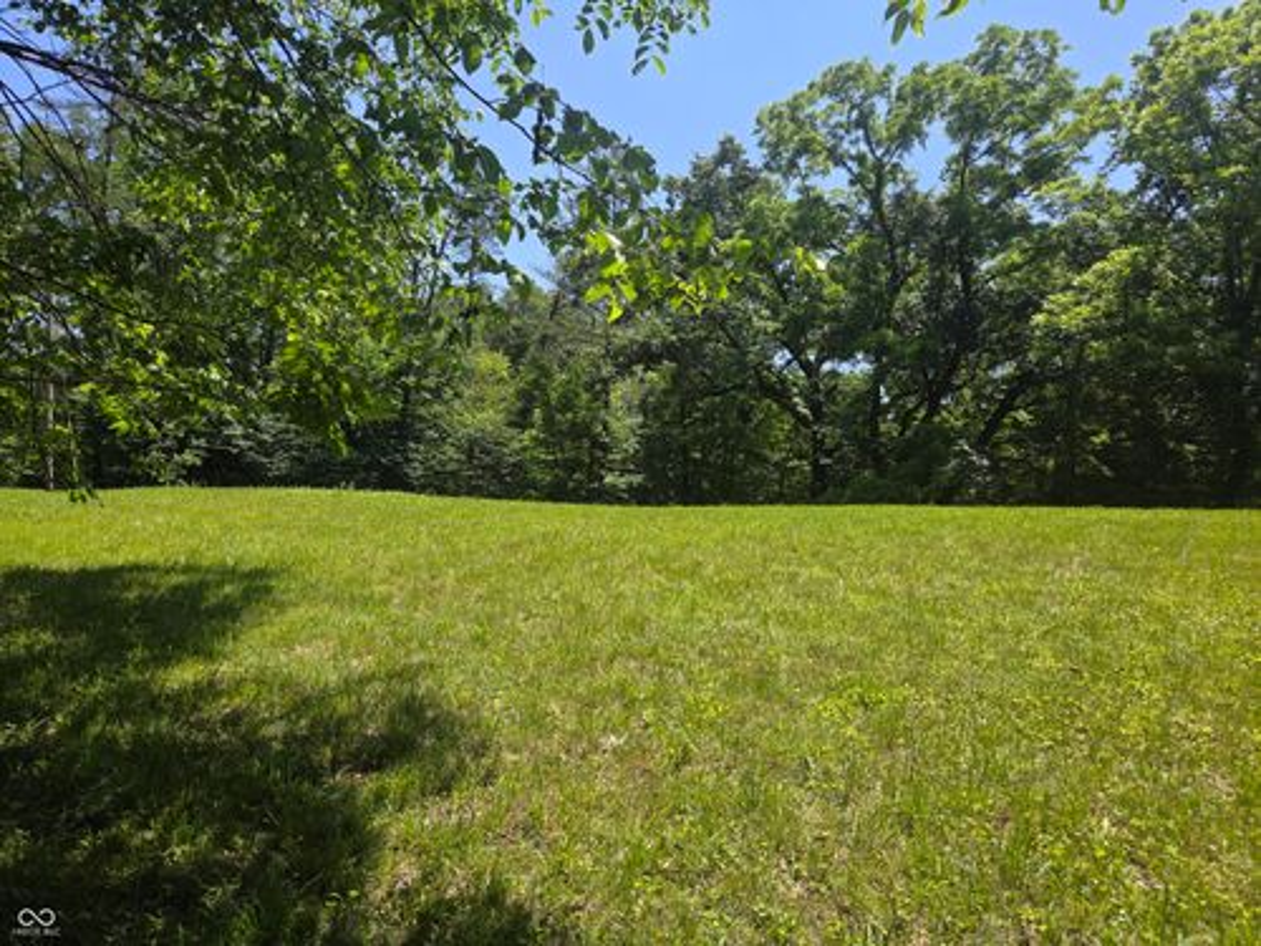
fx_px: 838
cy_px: 473
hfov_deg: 73.9
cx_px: 630
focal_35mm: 23
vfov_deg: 58.9
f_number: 1.8
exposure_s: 1/3246
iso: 80
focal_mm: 5.4
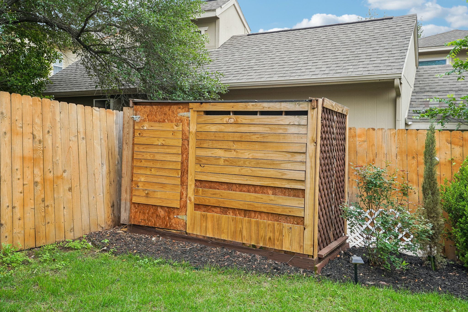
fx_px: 396
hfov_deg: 61.1
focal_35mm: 30
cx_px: 234
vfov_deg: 43.0
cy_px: 156
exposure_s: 1/30
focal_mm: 30.5
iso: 200
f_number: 8
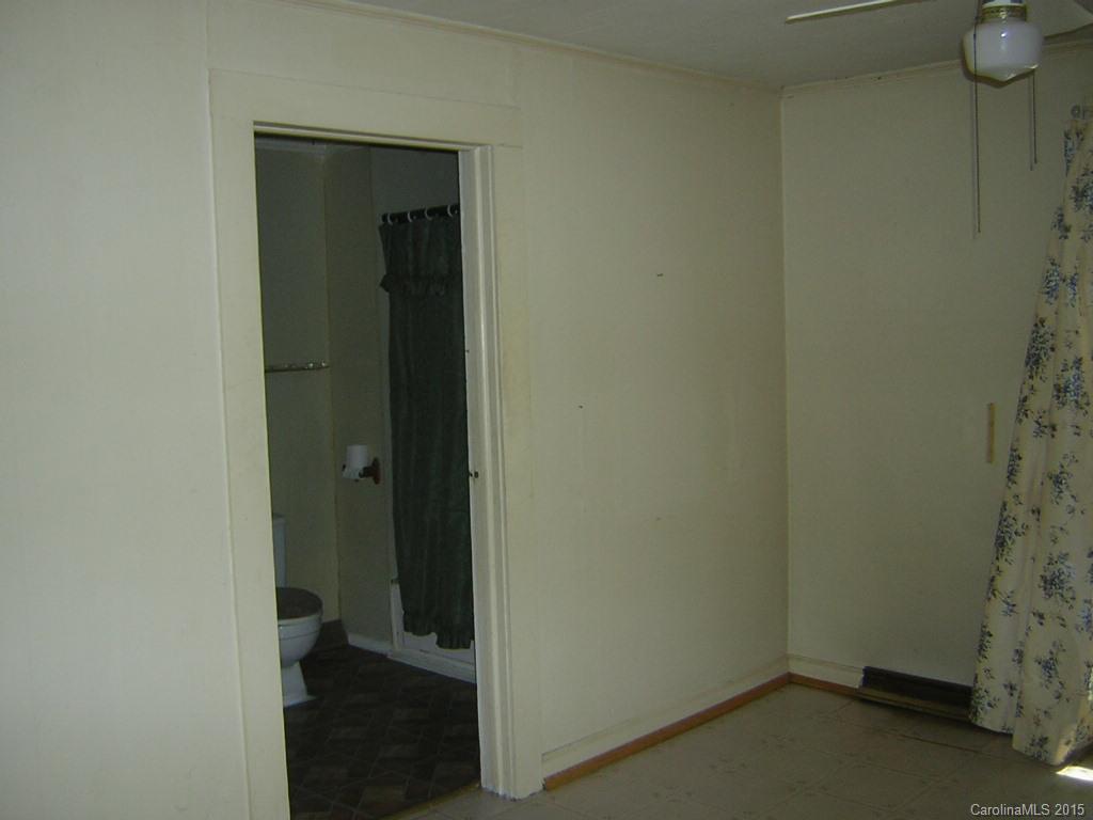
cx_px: 546
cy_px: 410
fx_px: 1137
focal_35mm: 36
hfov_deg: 51.4
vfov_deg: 39.7
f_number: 2.6
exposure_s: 1/60.1
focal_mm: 4.7
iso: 55
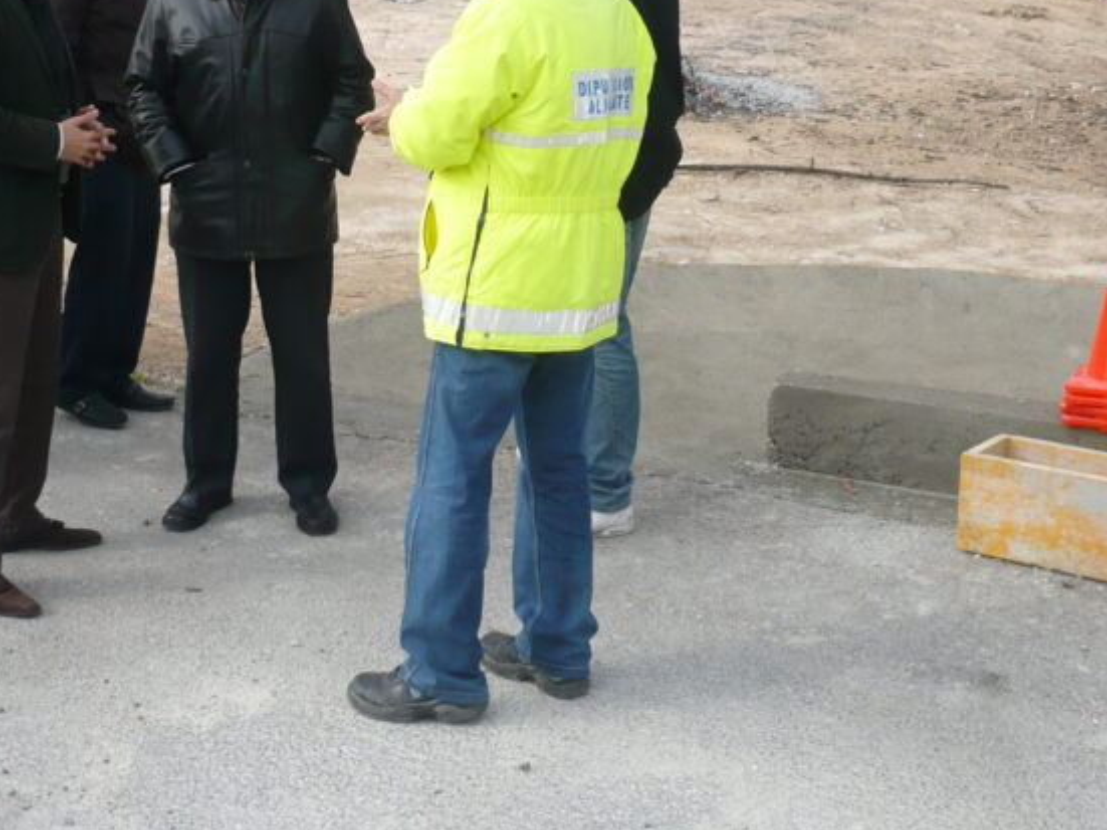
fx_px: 1950
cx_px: 404
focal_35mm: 61
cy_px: 181
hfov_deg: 31.5
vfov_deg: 23.7
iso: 100
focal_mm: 5.8
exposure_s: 1/800
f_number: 2.8
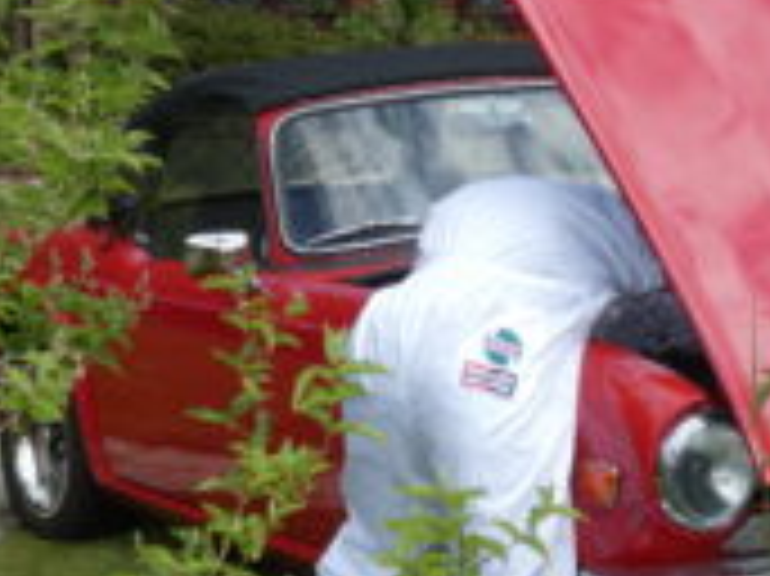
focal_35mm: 118
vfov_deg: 12.5
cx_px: 522
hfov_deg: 16.7
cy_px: 358
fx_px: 2623
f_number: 3.9
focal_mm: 9.5
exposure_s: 1/320
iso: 80
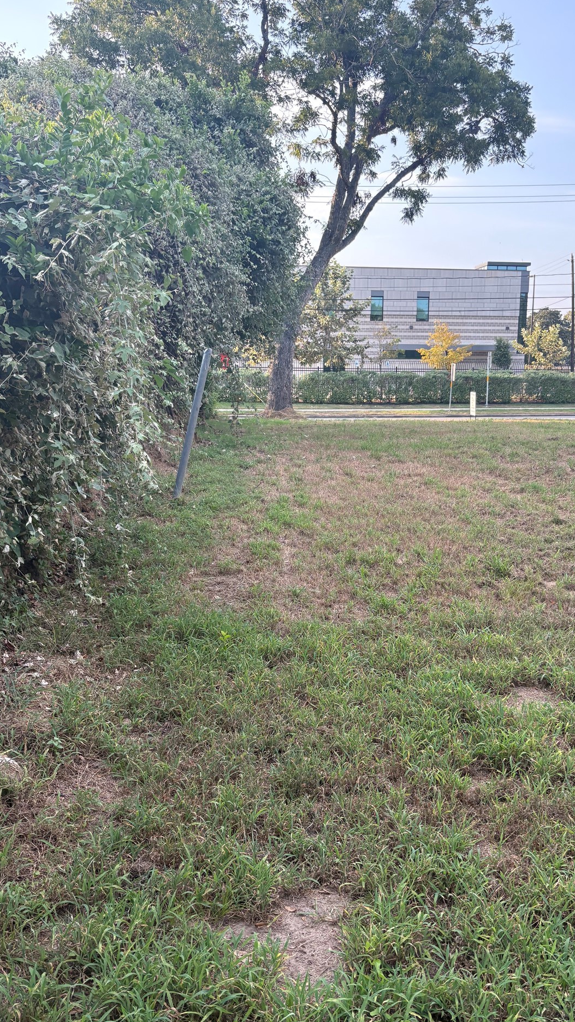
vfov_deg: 62.6
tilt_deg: -10.8
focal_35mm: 31
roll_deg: -0.6
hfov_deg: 37.6
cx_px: 345
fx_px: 840
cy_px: 539
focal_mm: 5.96
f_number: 1.6
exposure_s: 1/478
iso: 64
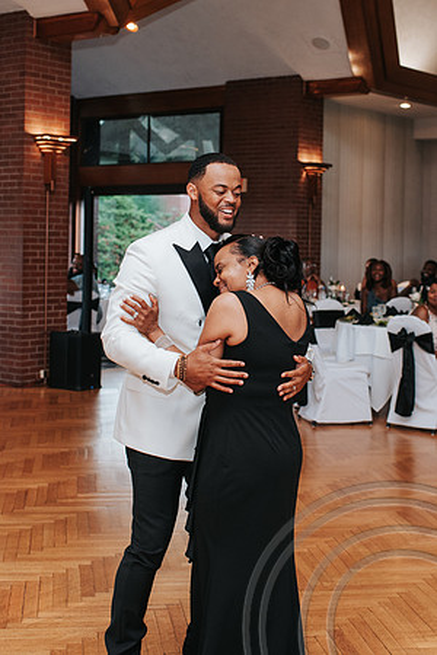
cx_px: 218
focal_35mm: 60
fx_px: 1092
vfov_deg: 33.4
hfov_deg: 22.6
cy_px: 281
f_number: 3.2
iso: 1000
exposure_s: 1/200
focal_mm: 35
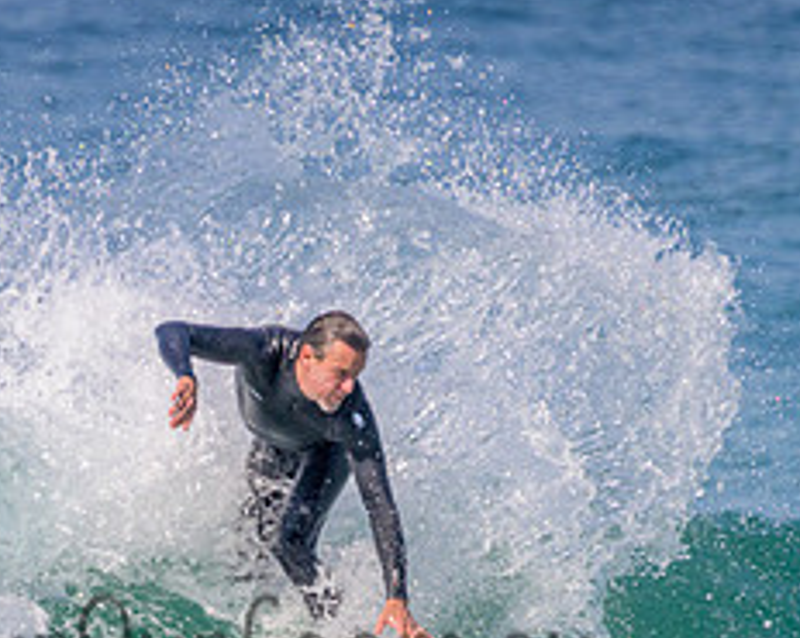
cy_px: 619
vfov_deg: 0.8
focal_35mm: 1881
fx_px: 44480
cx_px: 228
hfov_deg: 1.0
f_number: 11
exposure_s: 1/2000
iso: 1100
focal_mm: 800
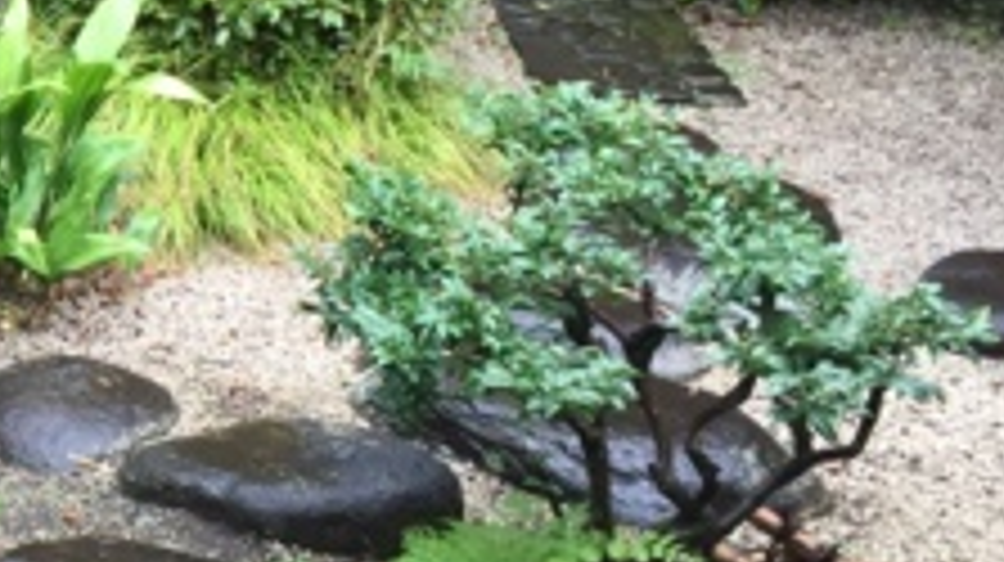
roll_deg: +0.4
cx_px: -216
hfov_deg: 22.9
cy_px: 103
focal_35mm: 85
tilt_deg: -19.1
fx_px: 2261
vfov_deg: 14.1
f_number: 2.2
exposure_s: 1/40
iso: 32
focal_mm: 4.15
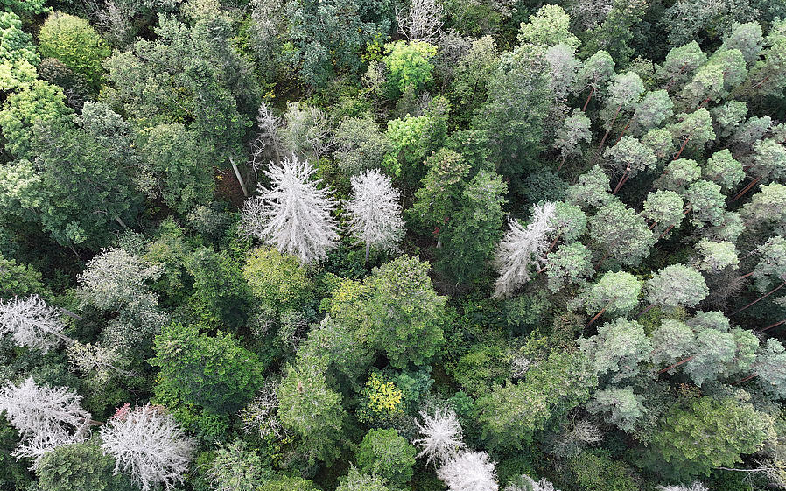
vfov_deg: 43.0
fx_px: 621
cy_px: 285
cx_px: 357
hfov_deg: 64.5
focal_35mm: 29
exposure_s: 1/160
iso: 100
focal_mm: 12.29
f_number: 2.8
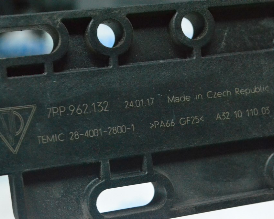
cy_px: 110
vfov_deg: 16.4
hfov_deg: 20.5
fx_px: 759
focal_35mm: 94
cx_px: 149
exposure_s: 1/160
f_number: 10
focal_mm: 55
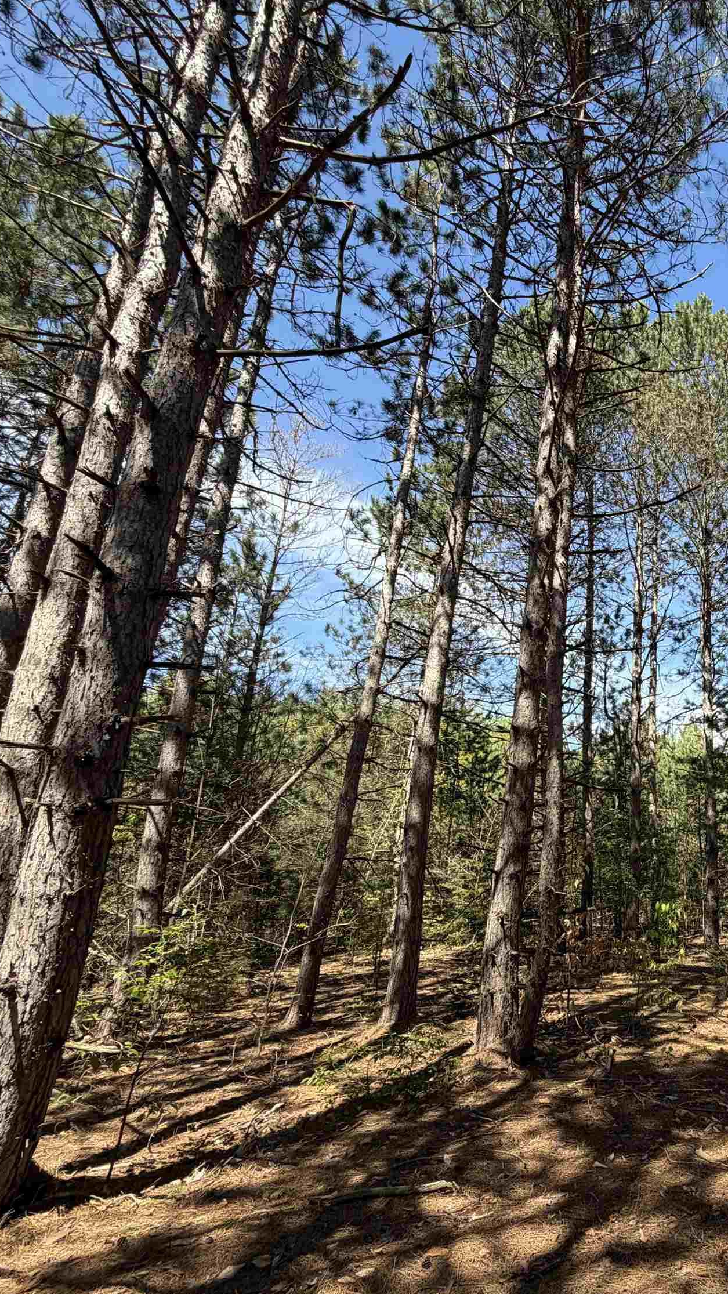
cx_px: 697
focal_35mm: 21
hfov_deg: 46.5
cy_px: 648
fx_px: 721
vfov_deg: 83.8
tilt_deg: +19.4
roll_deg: +0.1
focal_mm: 2.22
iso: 50
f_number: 2.2
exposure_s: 1/502
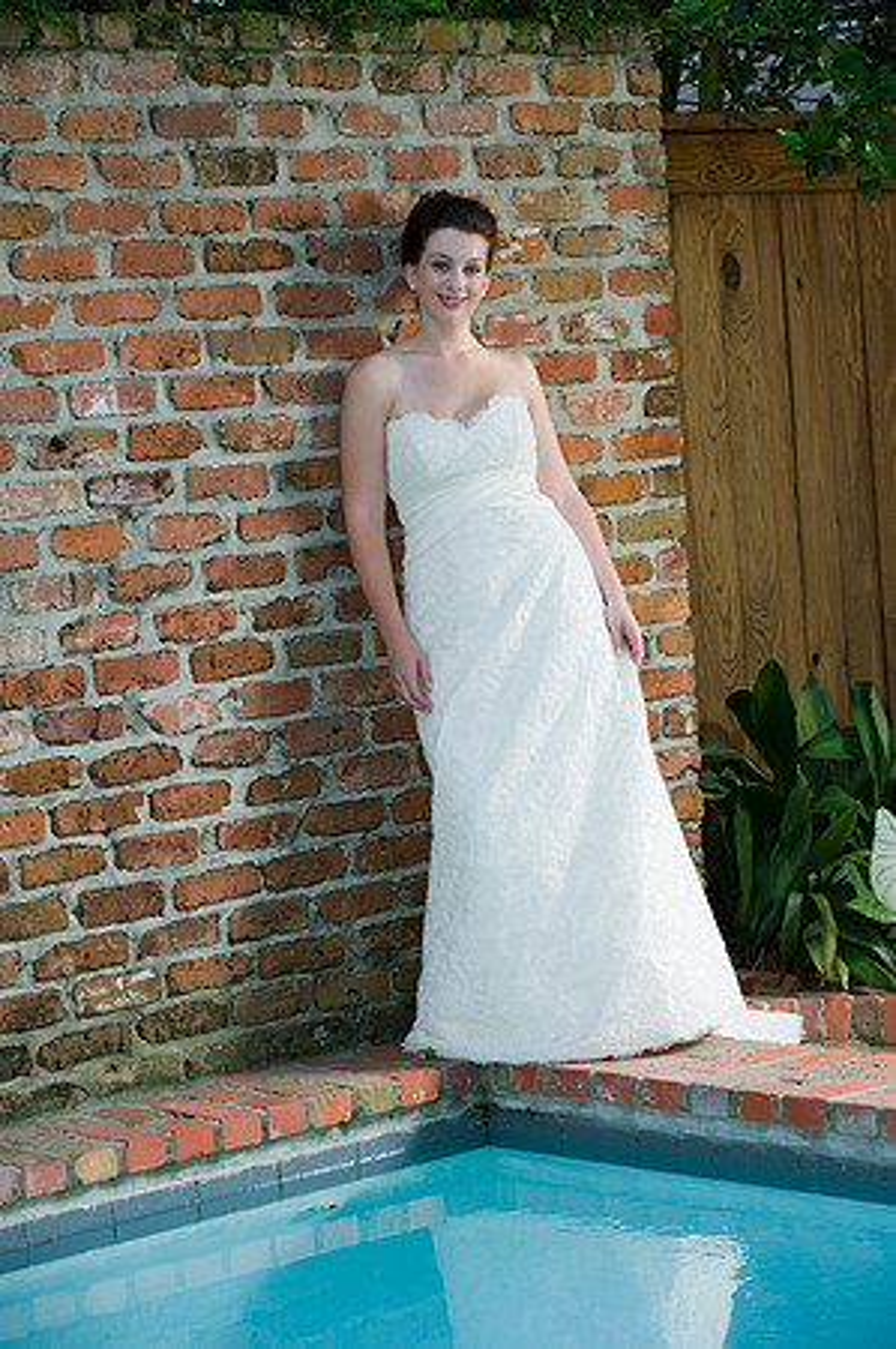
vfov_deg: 20.0
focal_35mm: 102
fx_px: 3817
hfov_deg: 13.4
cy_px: 674
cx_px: 448
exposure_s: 1/60
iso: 400
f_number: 5
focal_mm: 102
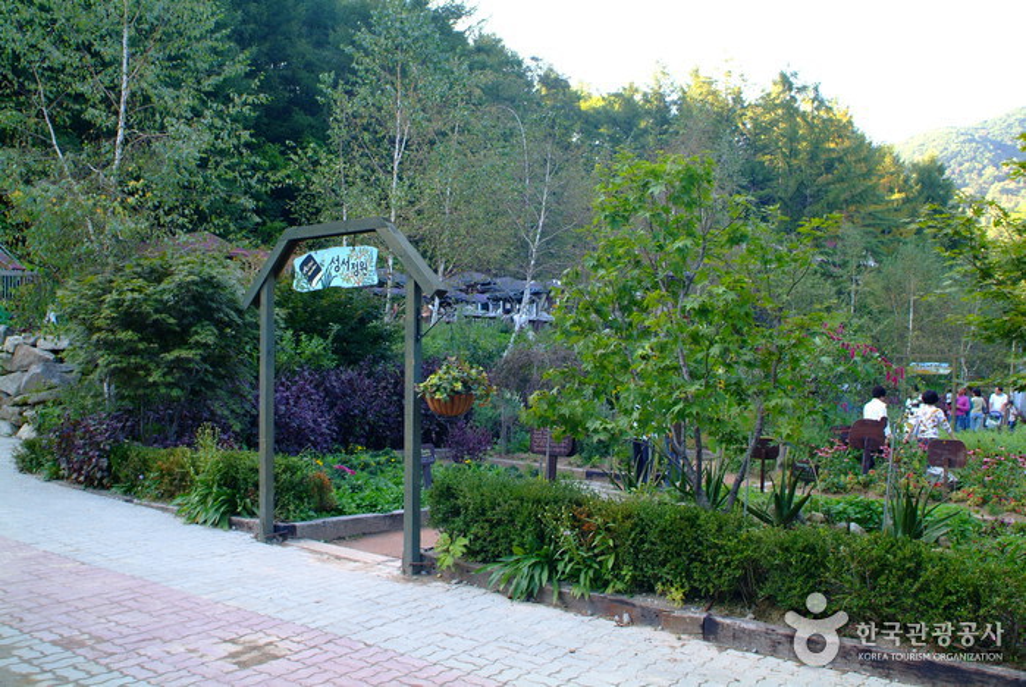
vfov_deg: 43.7
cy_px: 344
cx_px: 513
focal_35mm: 30
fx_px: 856
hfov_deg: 61.9
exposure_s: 1/90
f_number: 4.8
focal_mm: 20
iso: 200
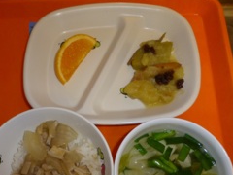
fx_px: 236
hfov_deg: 52.2
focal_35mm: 35
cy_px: 122
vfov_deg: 40.0
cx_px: 92
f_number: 3.3
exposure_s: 1/60
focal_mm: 4.3
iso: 160
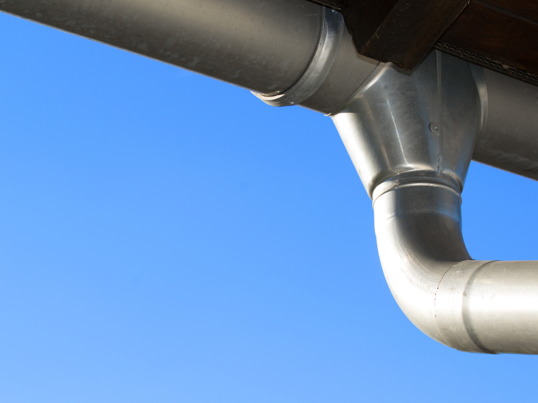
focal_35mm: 114
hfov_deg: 17.3
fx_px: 1772
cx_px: 265
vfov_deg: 13.0
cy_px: 202
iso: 100
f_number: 8
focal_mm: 70
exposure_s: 1/200
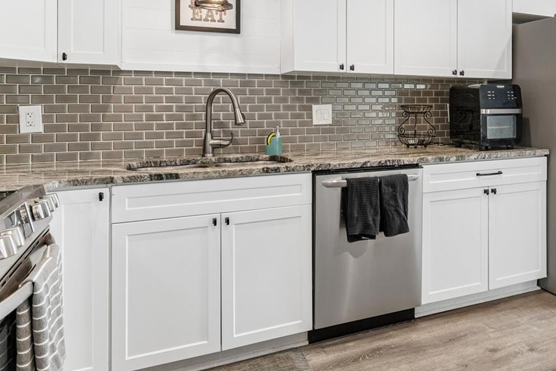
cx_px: 381
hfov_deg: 63.4
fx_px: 432
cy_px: 83
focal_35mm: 28
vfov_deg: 44.5
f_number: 5.6
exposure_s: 1/25
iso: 100
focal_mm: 10
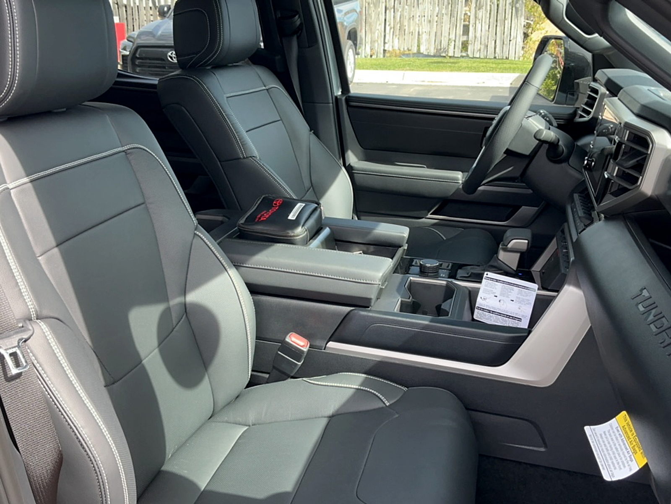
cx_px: 336
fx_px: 582
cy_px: 252
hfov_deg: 60.0
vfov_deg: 46.8
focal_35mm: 30
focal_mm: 3
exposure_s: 1/168
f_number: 1.8
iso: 20
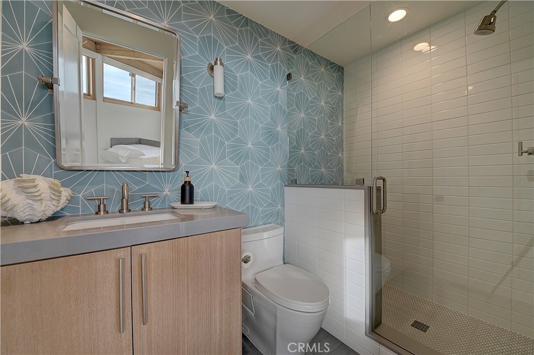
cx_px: 267
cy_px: 178
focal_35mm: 14
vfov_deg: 81.1
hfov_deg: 104.3
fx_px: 207
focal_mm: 14
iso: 250
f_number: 8
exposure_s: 1/25
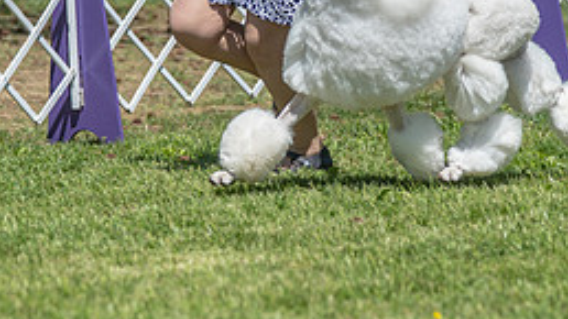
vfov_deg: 3.4
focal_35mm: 354
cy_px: 34
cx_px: 297
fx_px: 5331
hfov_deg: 6.1
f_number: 4
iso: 100
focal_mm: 150
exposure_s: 1/1000
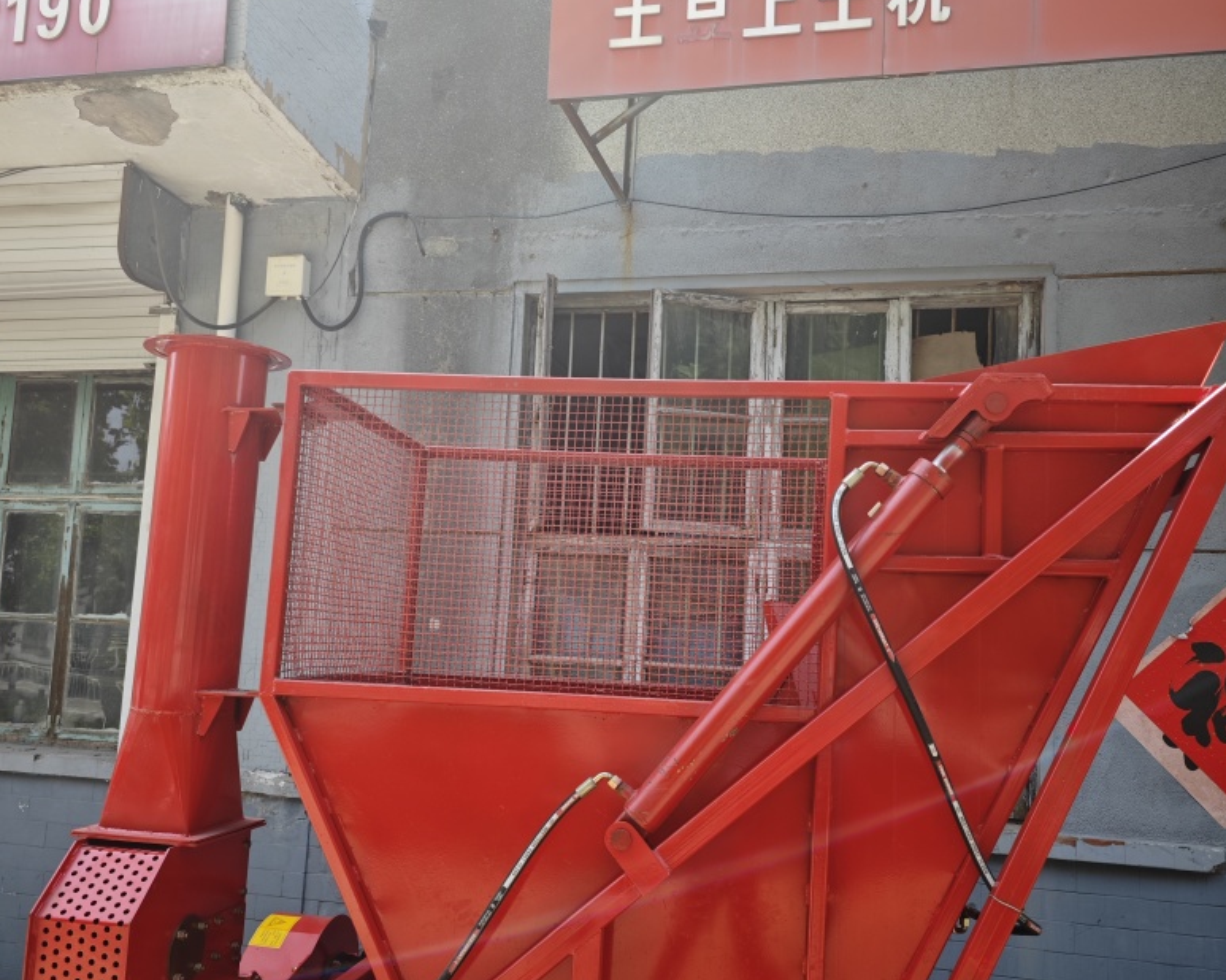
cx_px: 596
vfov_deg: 47.0
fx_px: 1125
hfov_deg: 57.2
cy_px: 537
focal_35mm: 31
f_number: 1.9
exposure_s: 1/264
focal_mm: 8.7
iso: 50
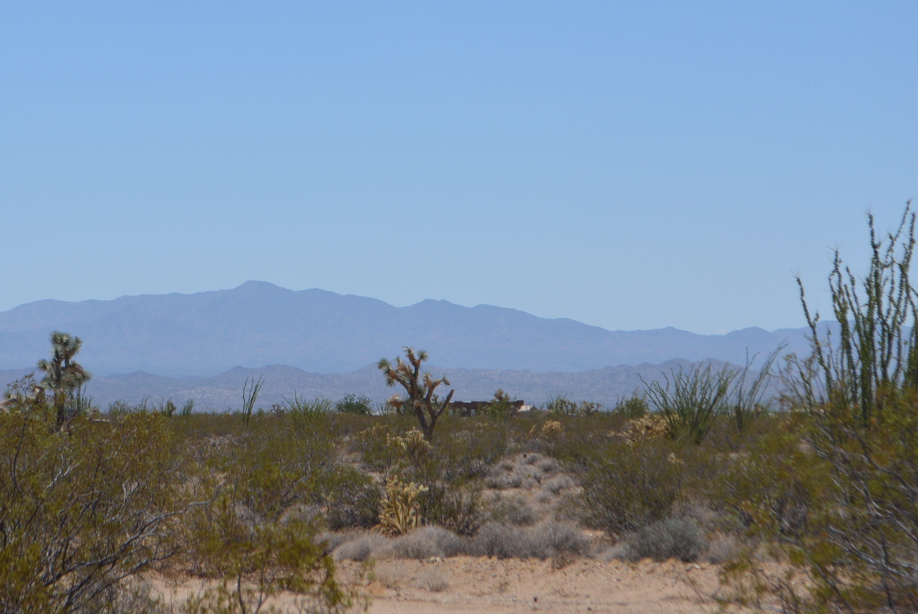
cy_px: 232
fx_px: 3030
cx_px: 337
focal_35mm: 119
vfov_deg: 11.6
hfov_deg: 17.2
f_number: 8
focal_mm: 55
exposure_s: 1/2000
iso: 400
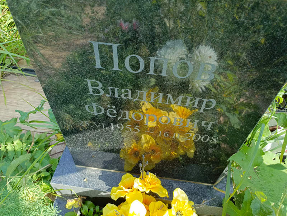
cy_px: 108
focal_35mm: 25
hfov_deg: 69.4
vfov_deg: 54.9
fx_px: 207
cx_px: 144
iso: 112
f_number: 1.69
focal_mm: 4.76
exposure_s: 1/209
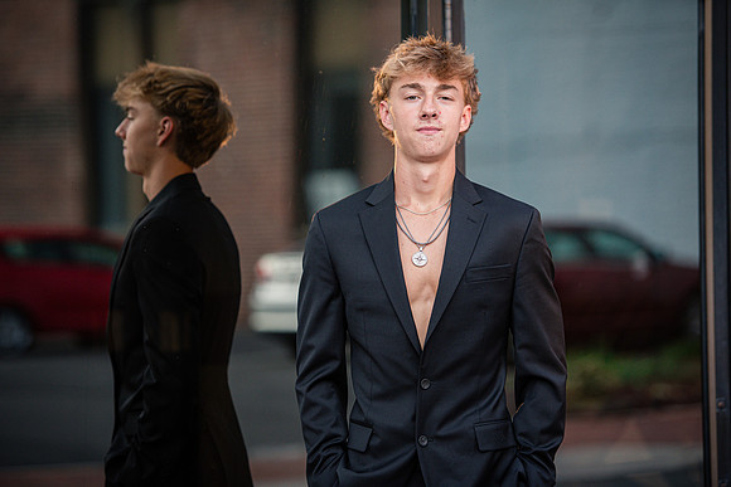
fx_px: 2742
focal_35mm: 135
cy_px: 244
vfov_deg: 10.2
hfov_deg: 15.2
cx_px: 366
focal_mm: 135
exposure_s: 1/640
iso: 400
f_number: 2.8
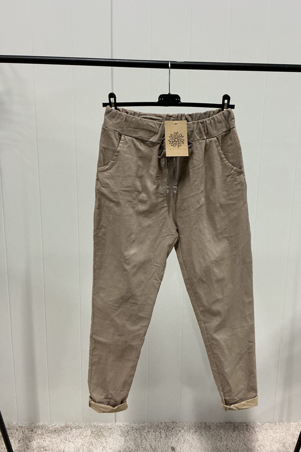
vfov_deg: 55.8
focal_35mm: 34
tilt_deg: -13.1
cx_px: 175
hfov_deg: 38.8
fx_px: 426
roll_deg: -1.2
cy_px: 231
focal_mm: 3
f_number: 1.8
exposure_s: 1/50
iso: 160
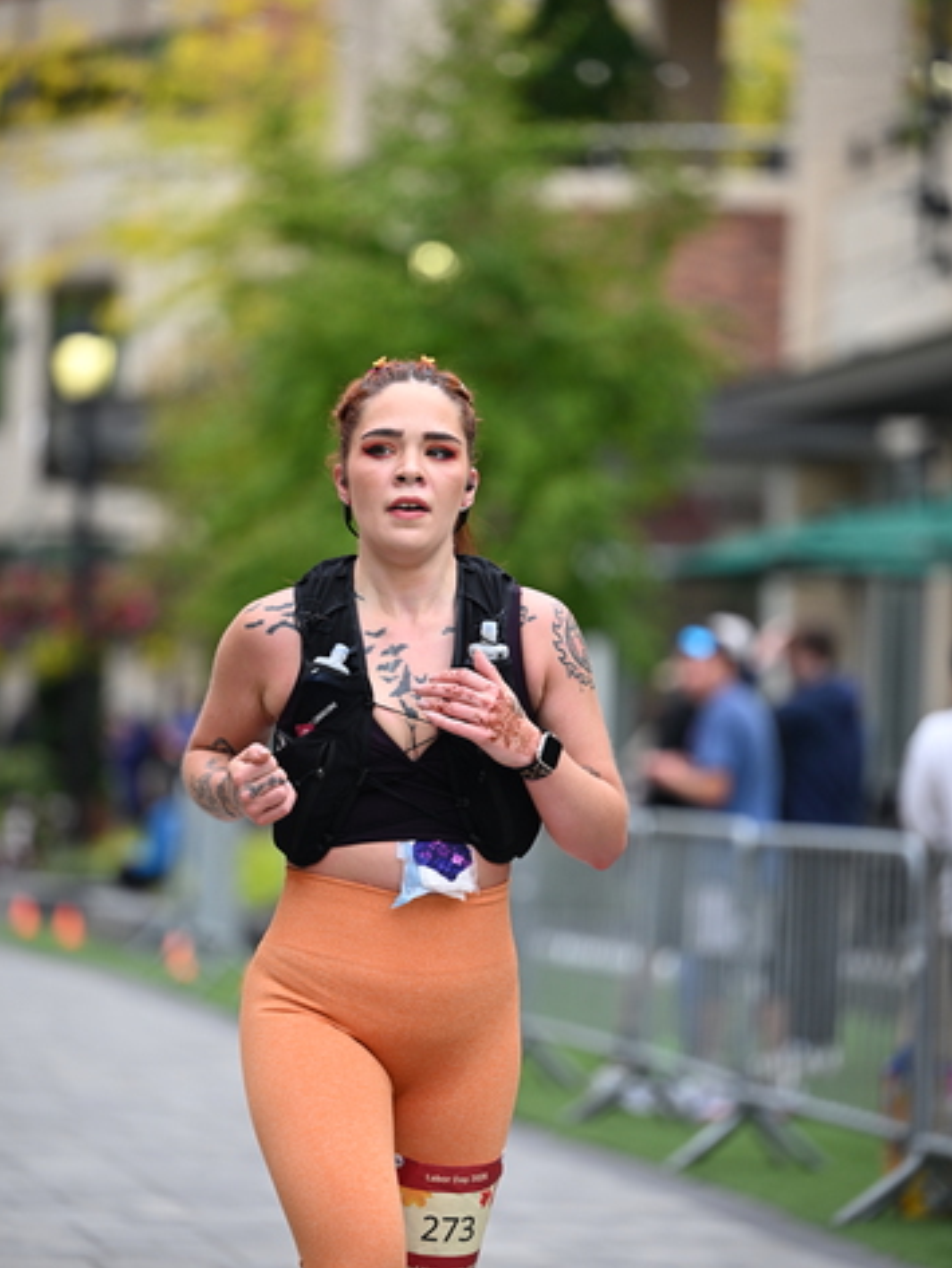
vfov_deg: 11.0
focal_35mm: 179
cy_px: 633
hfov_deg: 8.3
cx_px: 463
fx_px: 6561
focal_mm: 160
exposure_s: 1/2000
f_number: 2.8
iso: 640
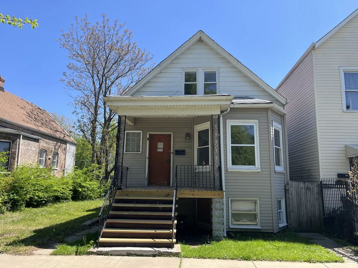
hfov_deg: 67.3
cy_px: 134
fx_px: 269
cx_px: 179
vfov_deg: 53.1
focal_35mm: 26
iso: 50
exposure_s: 1/1890
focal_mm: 5.1
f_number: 1.6
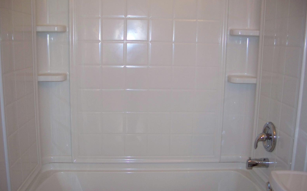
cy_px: 103
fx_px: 335
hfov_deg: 49.3
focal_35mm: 40
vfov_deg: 32.0
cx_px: 152
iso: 200
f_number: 2.8
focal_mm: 7.8
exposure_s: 1/60
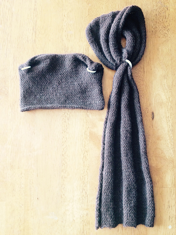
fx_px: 237
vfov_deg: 52.6
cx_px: 88
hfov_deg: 40.7
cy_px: 118
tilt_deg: -85.5
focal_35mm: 35
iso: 250
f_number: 2.4
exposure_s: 1/20
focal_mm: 4.28
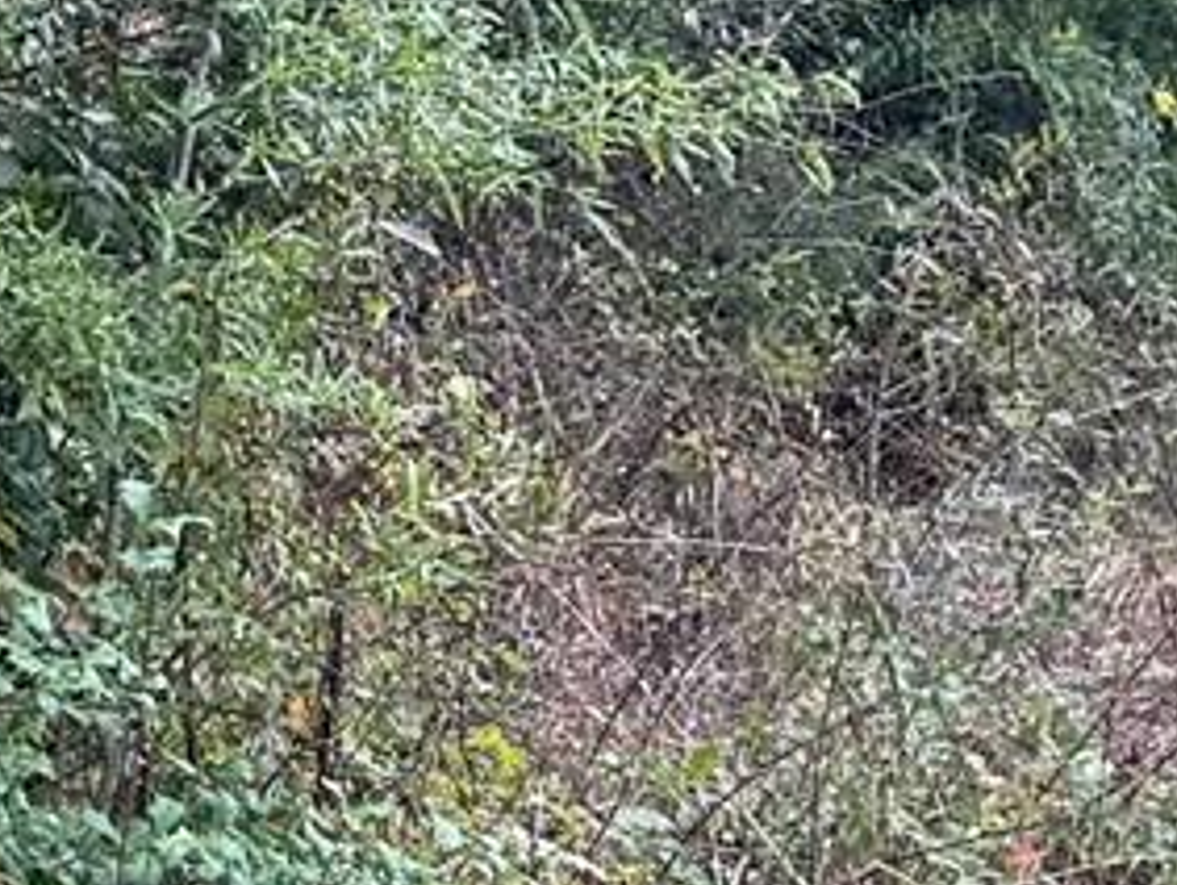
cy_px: -772
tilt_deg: +5.8
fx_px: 5921
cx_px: -1870
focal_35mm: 174
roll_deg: +1.4
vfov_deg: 8.2
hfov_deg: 9.7
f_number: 1.78
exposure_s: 1/121
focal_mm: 6.76
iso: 64
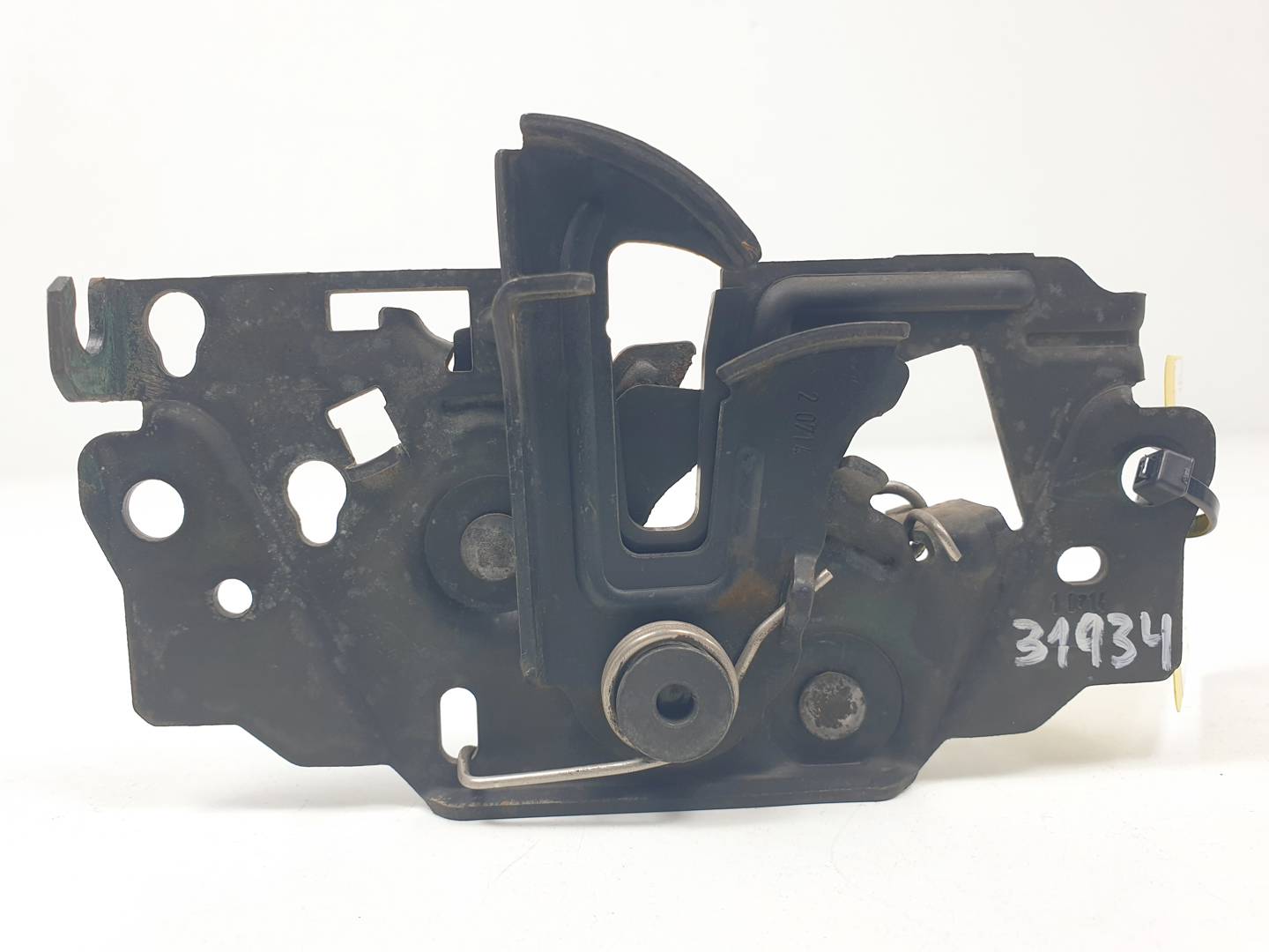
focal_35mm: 26
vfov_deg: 53.1
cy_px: 476
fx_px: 953
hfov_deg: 67.3
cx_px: 634
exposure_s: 1/173
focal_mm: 4.3
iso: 50
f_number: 2.4
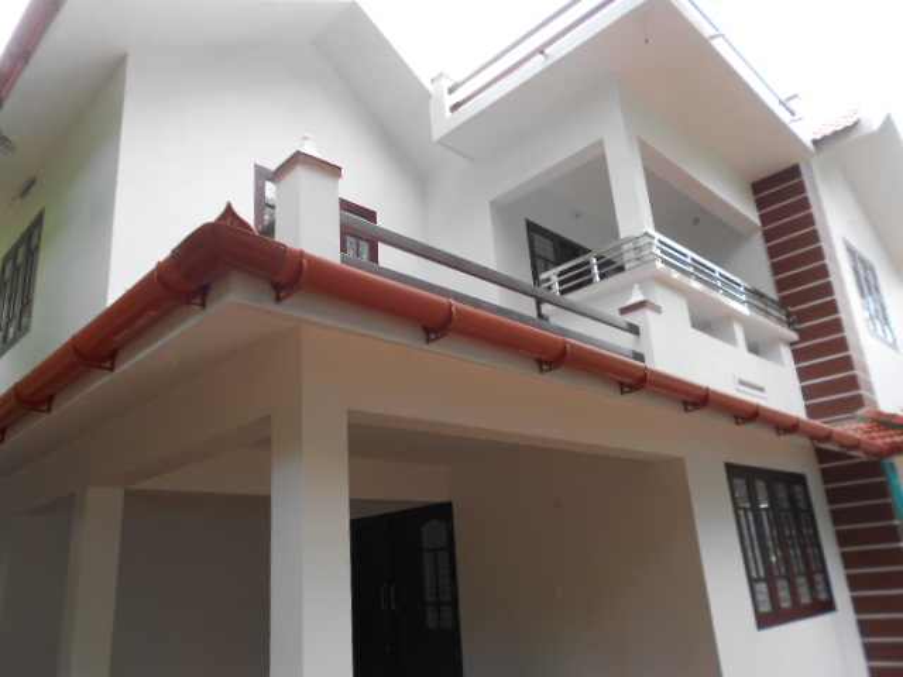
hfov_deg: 67.3
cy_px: 338
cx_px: 452
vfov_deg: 53.1
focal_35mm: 26
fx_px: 678
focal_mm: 4.6
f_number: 3.2
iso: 80
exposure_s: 1/60
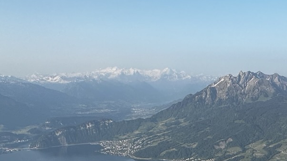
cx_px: 213
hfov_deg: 38.9
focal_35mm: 52
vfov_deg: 22.2
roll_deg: +0.7
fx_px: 396
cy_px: 158
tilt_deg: -11.6
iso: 50
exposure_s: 1/1159
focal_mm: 2.22
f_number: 2.2
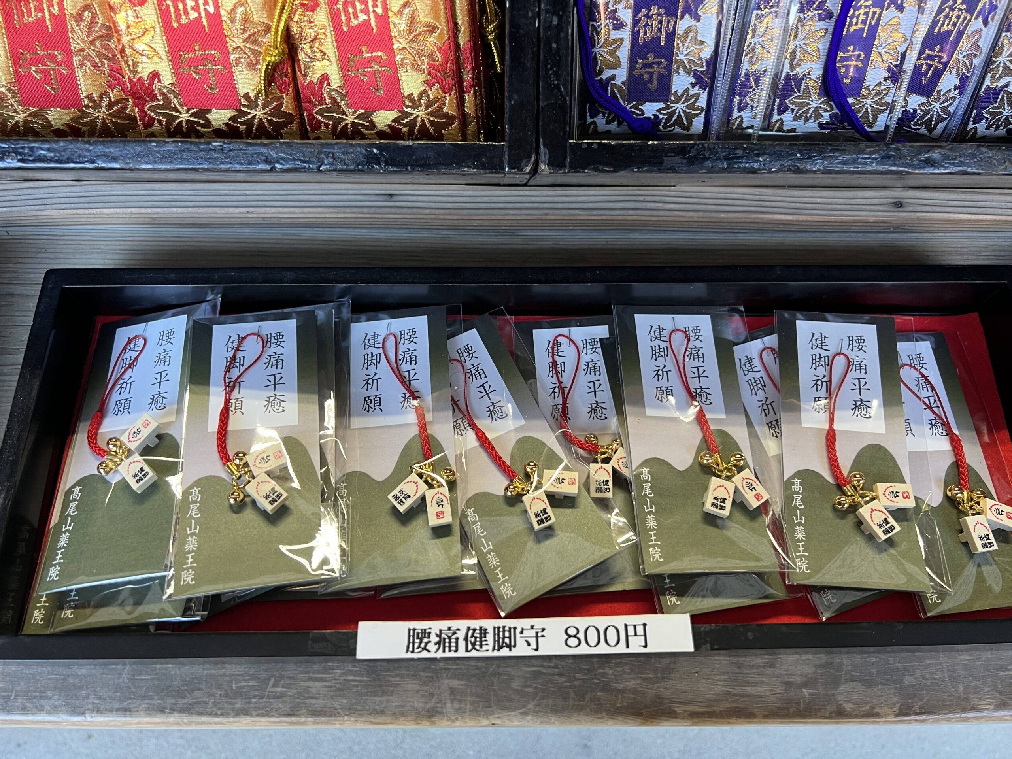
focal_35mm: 26
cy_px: 380
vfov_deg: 53.1
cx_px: 506
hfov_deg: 67.3
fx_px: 760
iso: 100
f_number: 1.5
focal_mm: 5.7
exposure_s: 1/50
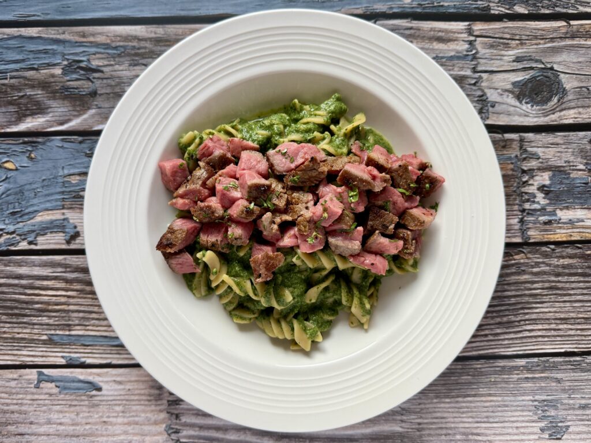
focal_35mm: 24
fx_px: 410
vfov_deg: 56.8
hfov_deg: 71.6
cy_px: 222
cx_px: 296
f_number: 1.78
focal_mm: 6.76
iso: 200
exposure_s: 1/120
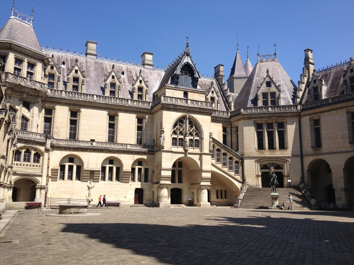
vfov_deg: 40.7
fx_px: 358
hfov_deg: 52.6
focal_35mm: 35
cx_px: 177
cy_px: 132
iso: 50
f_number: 2.4
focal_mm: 4.28
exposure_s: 1/1727
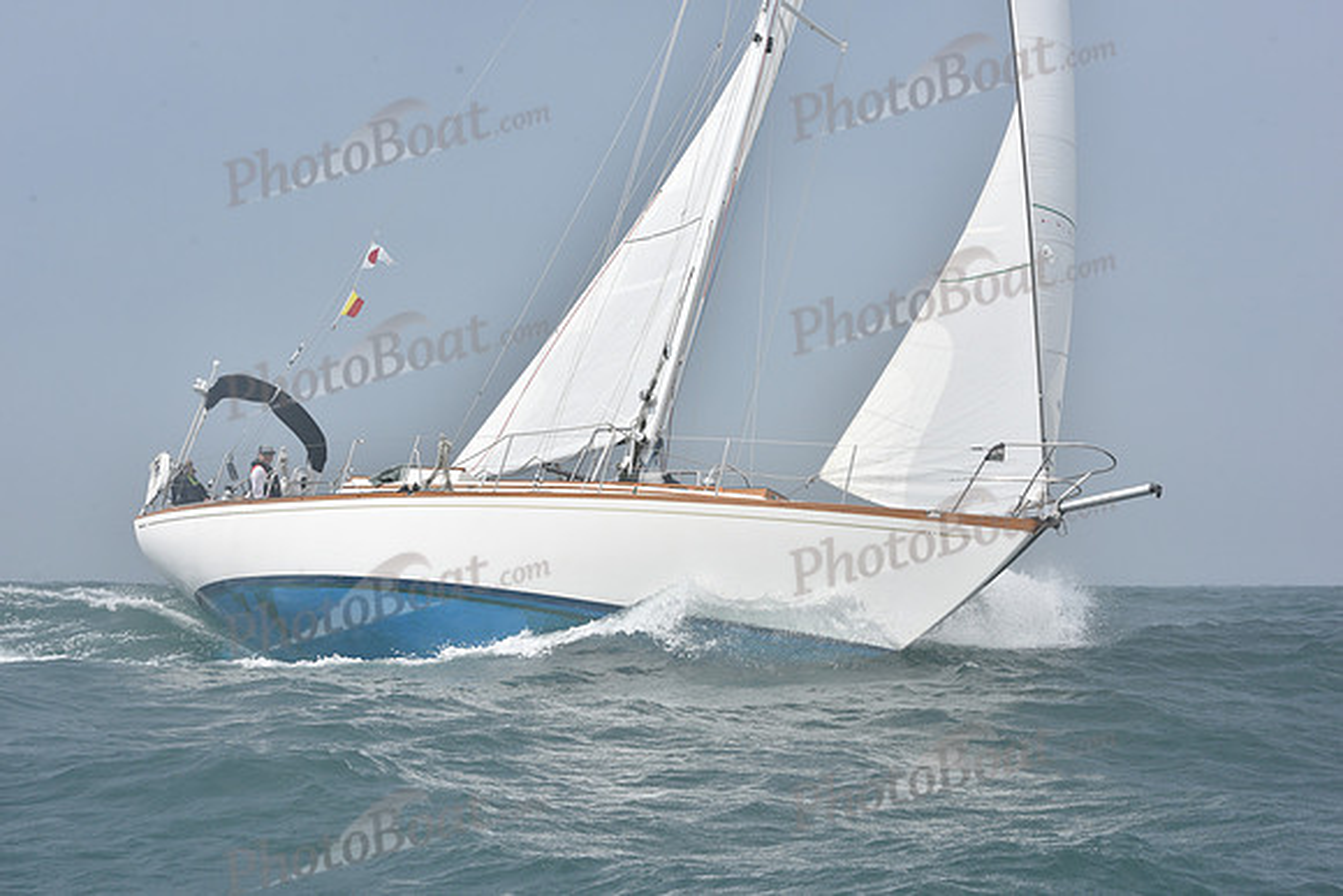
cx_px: 672
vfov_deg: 19.5
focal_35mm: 70
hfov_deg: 28.8
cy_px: 448
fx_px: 2612
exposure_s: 1/800
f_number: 13
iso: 320
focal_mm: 70
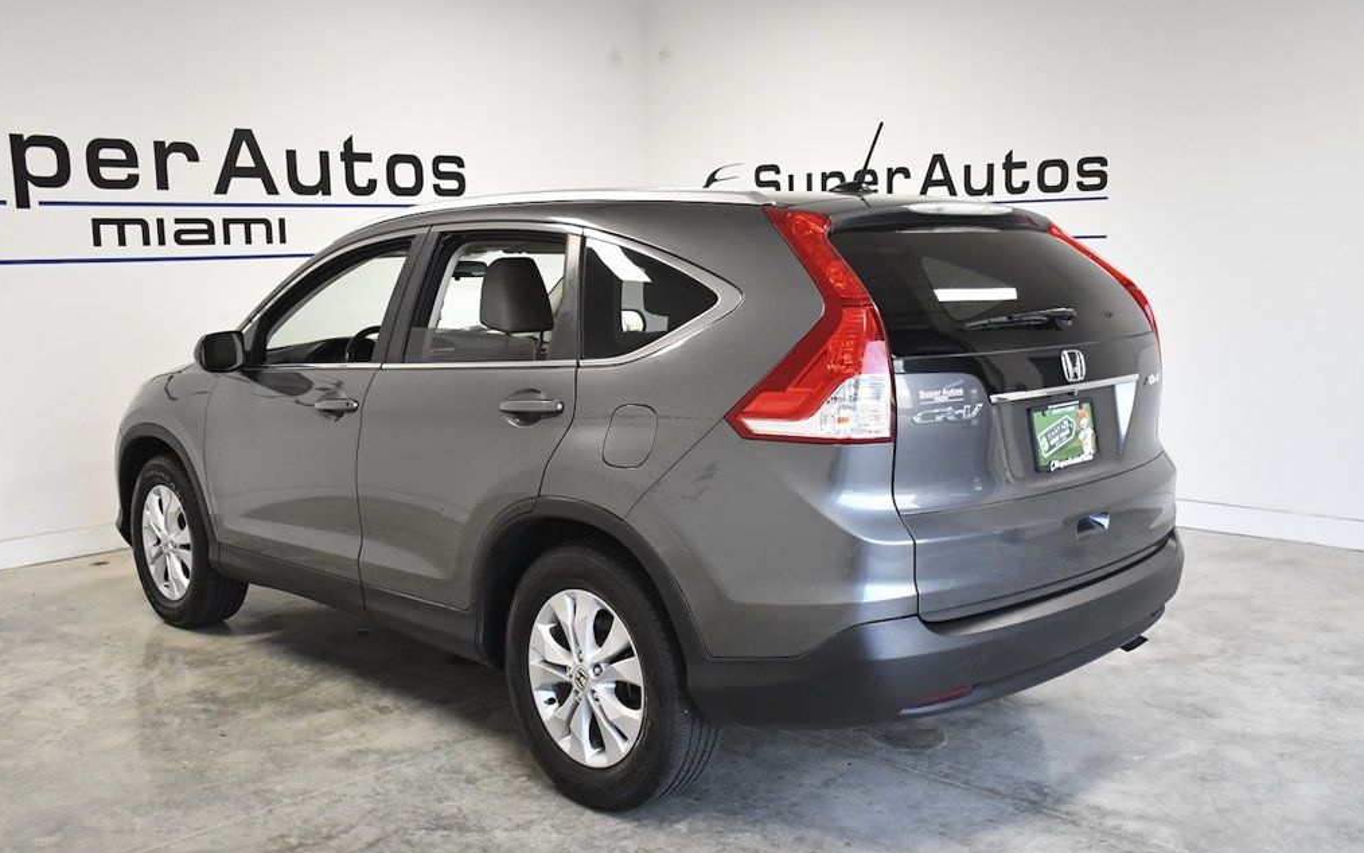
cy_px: 424
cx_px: 681
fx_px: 1301
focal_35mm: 35
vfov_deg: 36.3
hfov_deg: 55.3
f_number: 3.8
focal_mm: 23
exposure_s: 1/800
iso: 2500
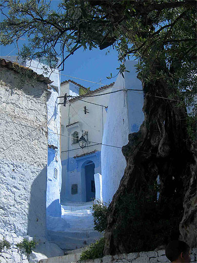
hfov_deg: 24.0
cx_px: 98
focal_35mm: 61
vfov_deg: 31.7
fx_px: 463
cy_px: 132
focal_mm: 12.7
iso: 50
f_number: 5.9
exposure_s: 1/373
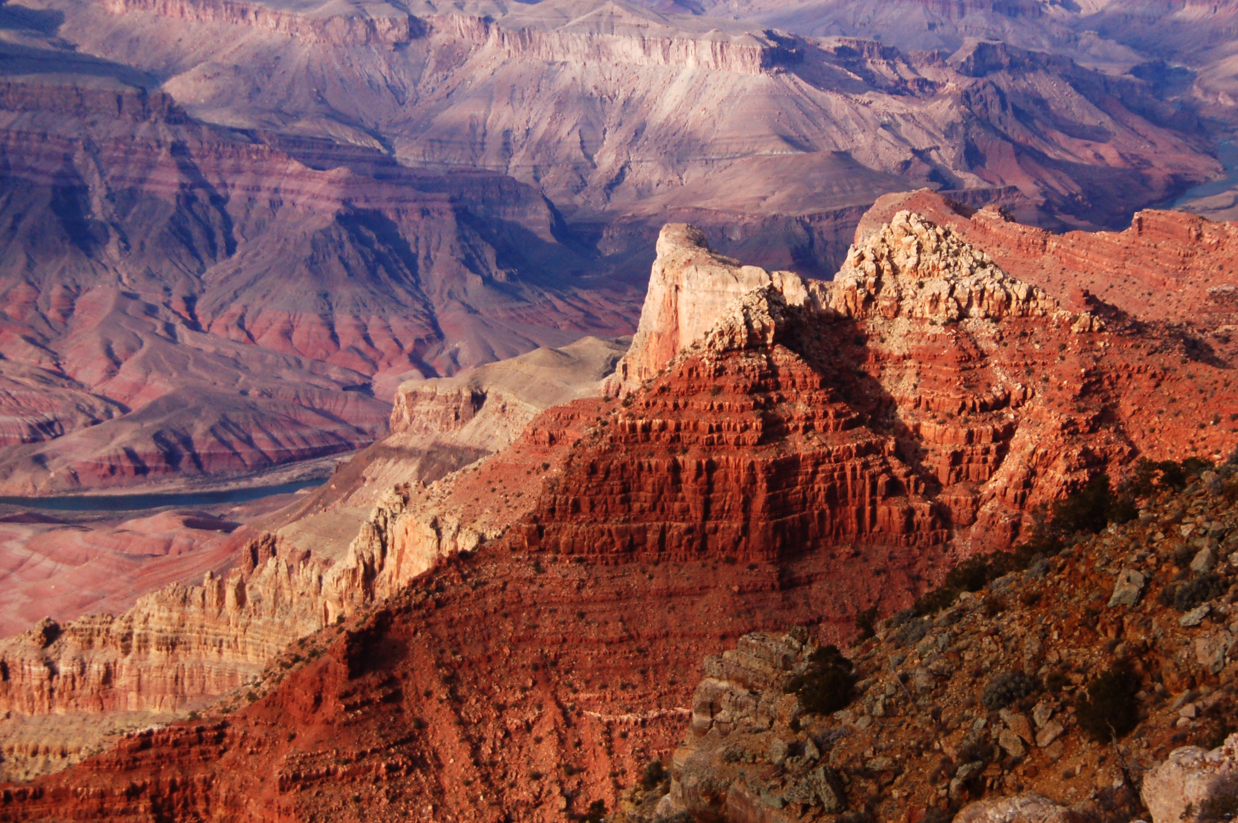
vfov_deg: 16.4
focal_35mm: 83
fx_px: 2852
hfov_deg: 24.5
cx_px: 698
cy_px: 359
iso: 400
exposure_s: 1/3200
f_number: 4.8
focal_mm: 46
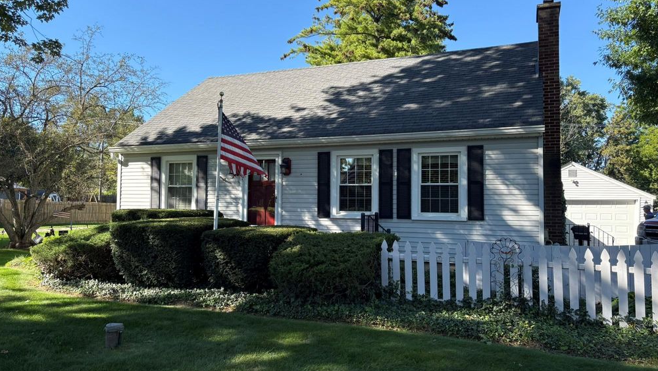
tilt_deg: +3.8
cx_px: 330
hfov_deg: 66.1
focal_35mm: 29
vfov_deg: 40.2
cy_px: 178
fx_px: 506
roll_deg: -0.5
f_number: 1.6
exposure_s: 1/1064
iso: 50
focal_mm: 5.96
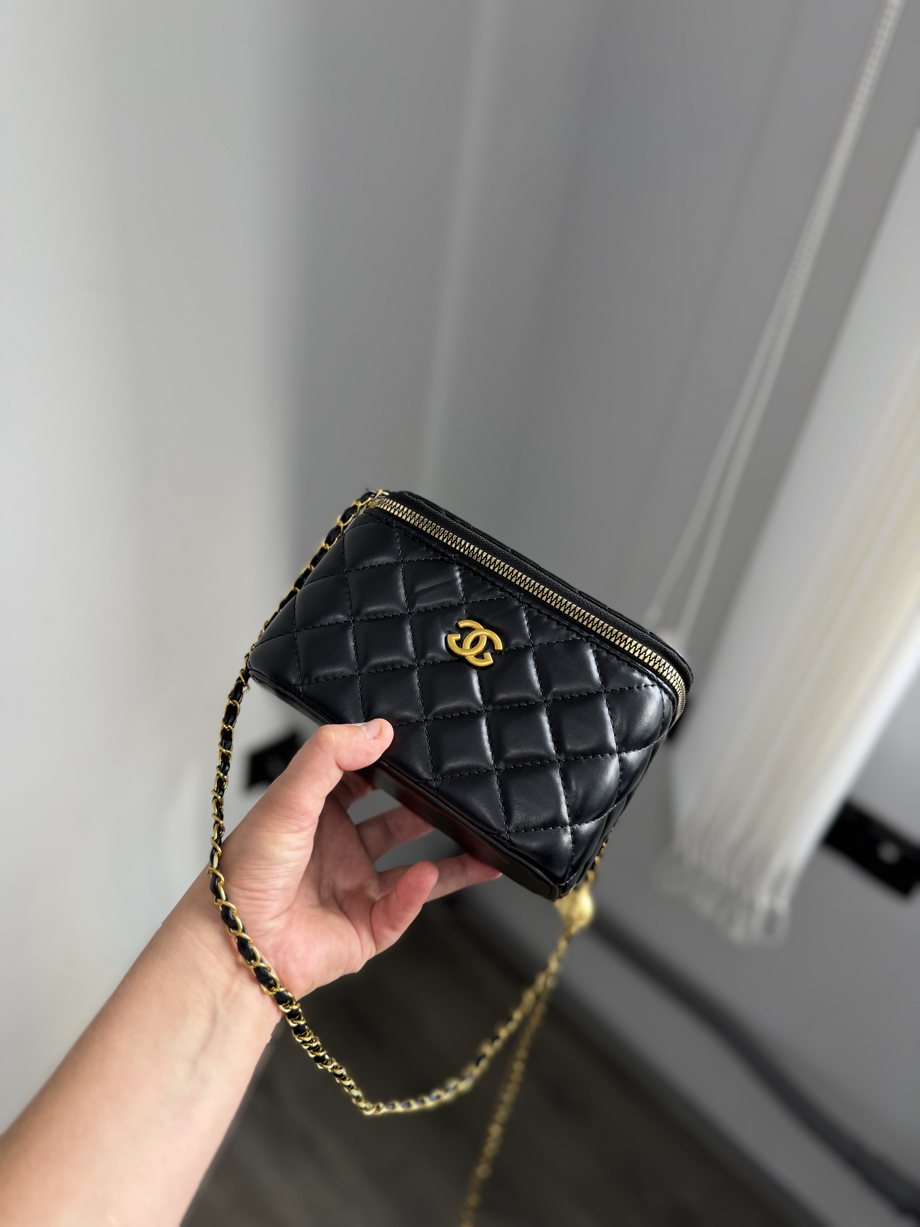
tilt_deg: -36.0
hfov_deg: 56.8
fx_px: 850
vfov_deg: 71.6
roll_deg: -9.6
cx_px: 460
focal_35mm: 24
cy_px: 614
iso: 64
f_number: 1.78
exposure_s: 1/121
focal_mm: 6.76
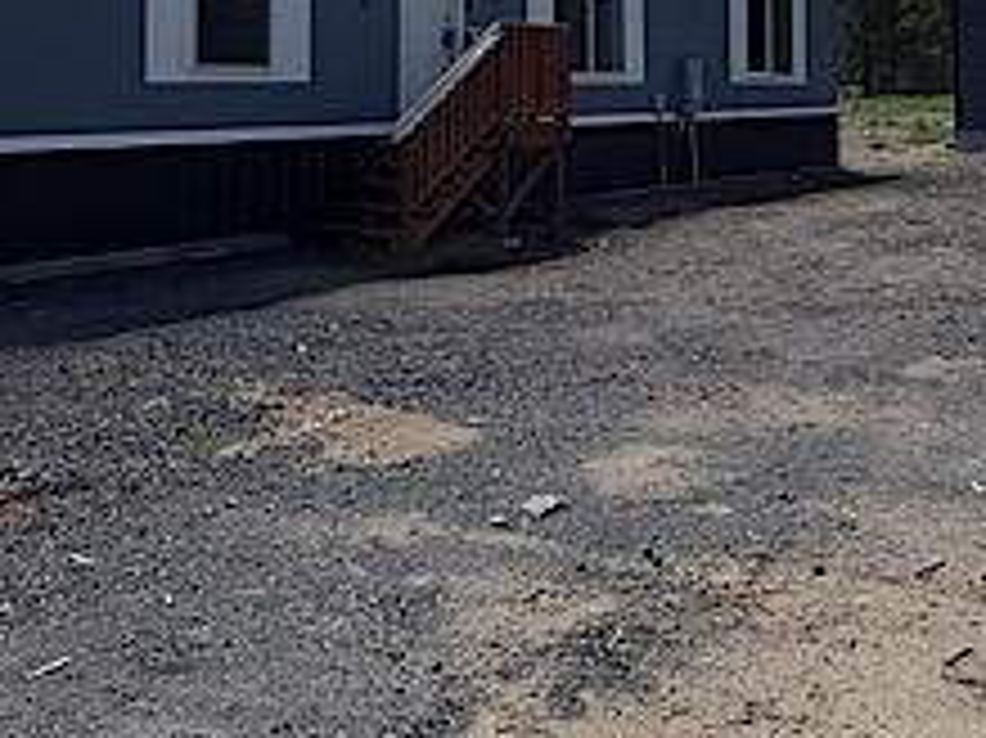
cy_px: -7
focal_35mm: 48
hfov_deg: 39.7
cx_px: 464
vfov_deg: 28.3
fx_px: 1366
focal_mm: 2.22
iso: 25
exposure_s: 1/1211
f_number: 2.2
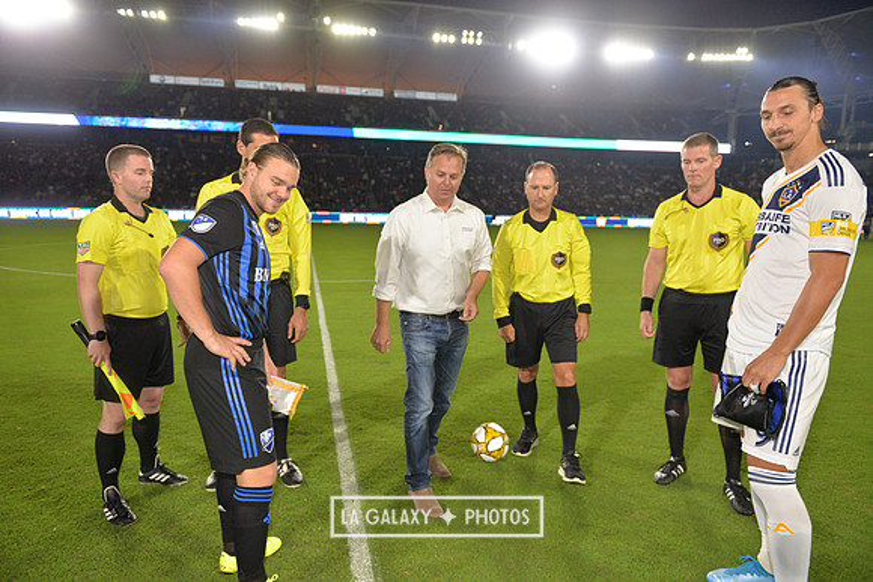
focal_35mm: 24
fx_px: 582
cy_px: 291
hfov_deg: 73.7
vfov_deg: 53.2
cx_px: 436
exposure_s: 1/1250
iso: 2800
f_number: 2.8
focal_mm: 24
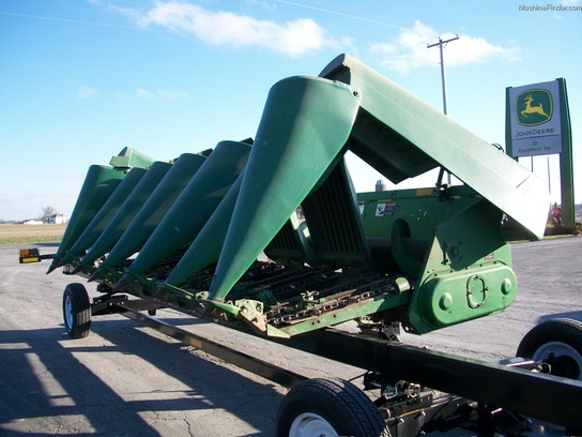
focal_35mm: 35
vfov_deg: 40.7
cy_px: 218
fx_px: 588
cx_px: 291
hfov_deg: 52.6
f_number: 3.1
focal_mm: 6.3
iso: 80
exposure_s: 1/400
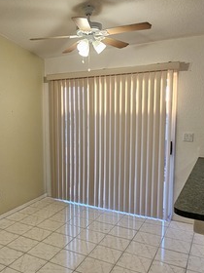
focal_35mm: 31
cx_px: 40
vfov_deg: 58.3
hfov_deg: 43.3
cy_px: 139
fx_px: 244
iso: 200
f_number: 2.2
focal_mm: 2.2
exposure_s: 1/77
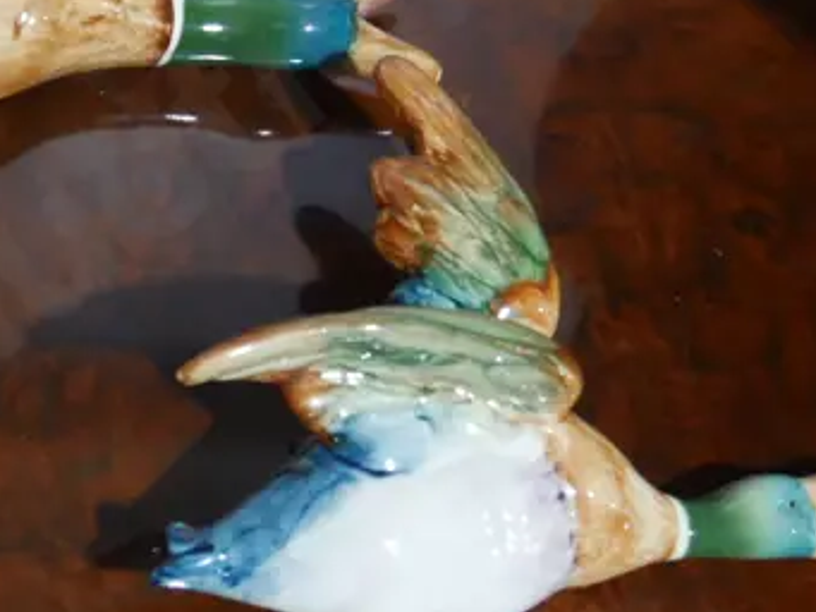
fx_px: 2547
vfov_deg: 13.7
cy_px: 241
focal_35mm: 108
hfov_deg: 17.9
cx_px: 69
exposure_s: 1/60
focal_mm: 18
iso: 500
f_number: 4
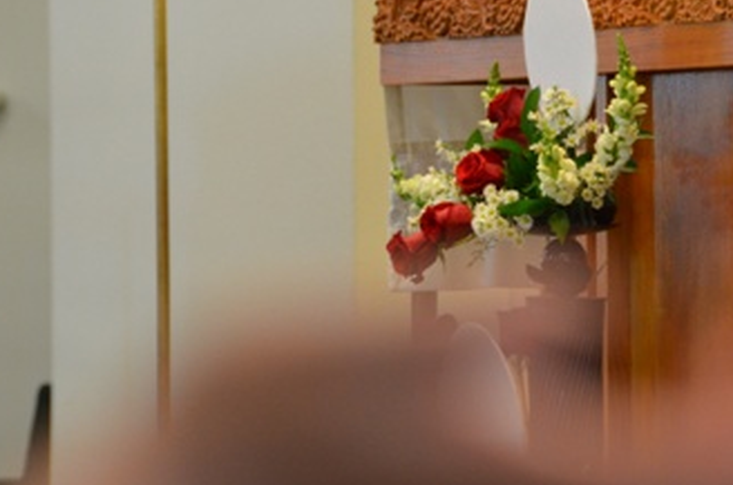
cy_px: 188
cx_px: 543
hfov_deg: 3.5
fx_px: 11903
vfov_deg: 2.3
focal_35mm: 586
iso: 1600
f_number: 5.6
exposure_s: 1/30
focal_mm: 200
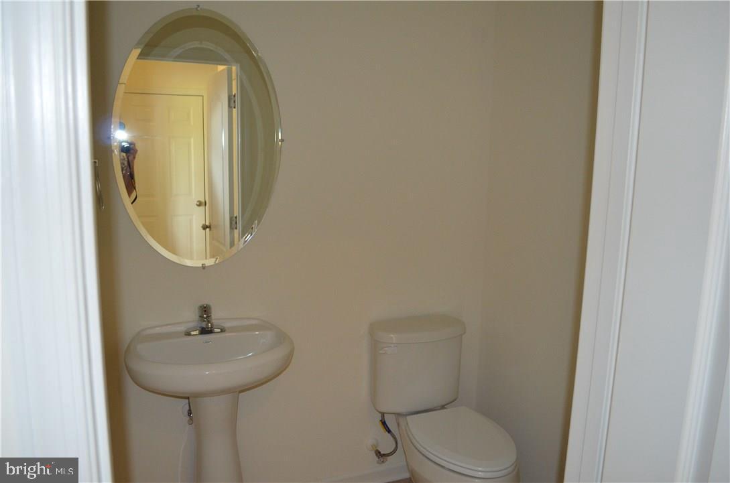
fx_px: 546
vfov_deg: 47.7
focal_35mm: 27
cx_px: 365
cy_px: 242
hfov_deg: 67.5
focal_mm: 18
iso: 1600
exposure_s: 1/60
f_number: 3.5
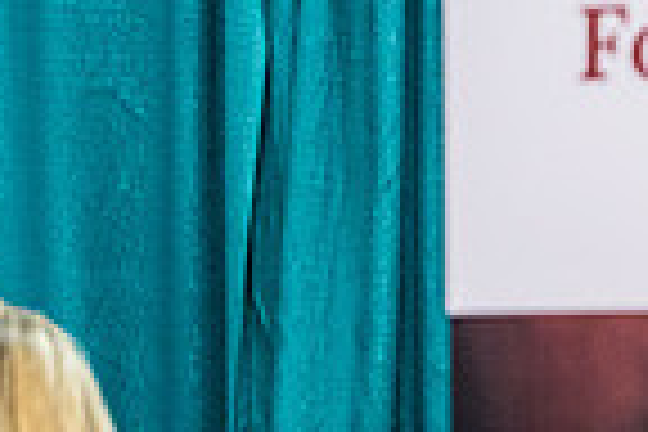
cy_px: 727
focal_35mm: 452
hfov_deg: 4.6
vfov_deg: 3.0
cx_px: 194
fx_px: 8135
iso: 3200
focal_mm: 112
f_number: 3.5
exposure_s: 1/125
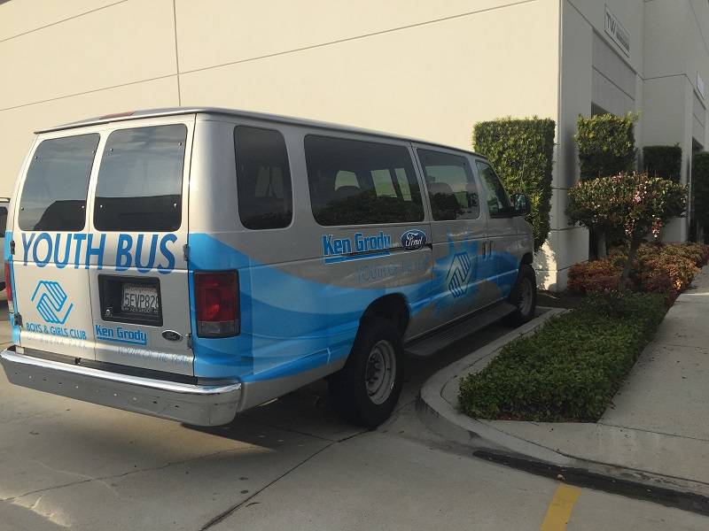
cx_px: 354
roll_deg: +0.7
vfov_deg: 48.2
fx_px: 594
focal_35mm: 29
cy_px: 266
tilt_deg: -3.8
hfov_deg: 61.7
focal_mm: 4.15
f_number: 2.2
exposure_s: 1/3049
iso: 32
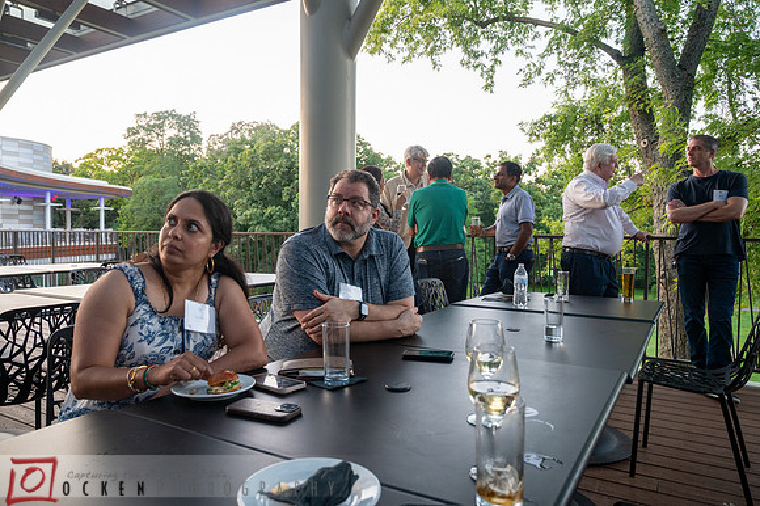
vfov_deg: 50.4
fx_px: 537
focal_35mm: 25
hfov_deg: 70.5
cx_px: 364
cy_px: 248
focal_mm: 24
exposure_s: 1/60
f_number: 5
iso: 400
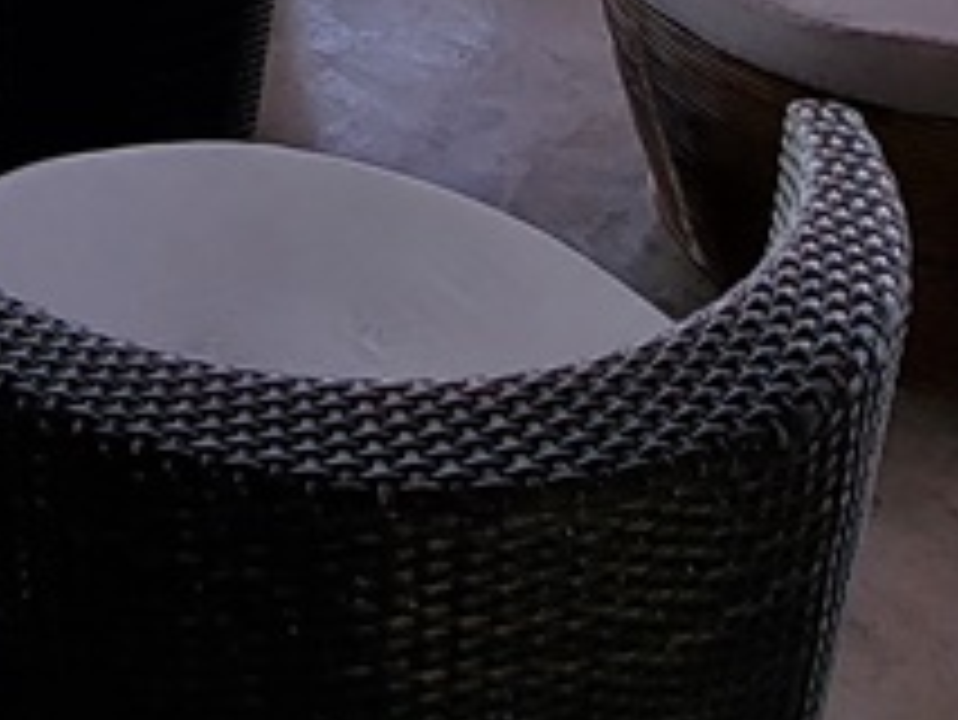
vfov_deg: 15.3
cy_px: -950
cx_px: -175
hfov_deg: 27.9
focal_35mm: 61
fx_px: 1689
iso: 50
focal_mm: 2.2
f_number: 2.2
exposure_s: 1/547
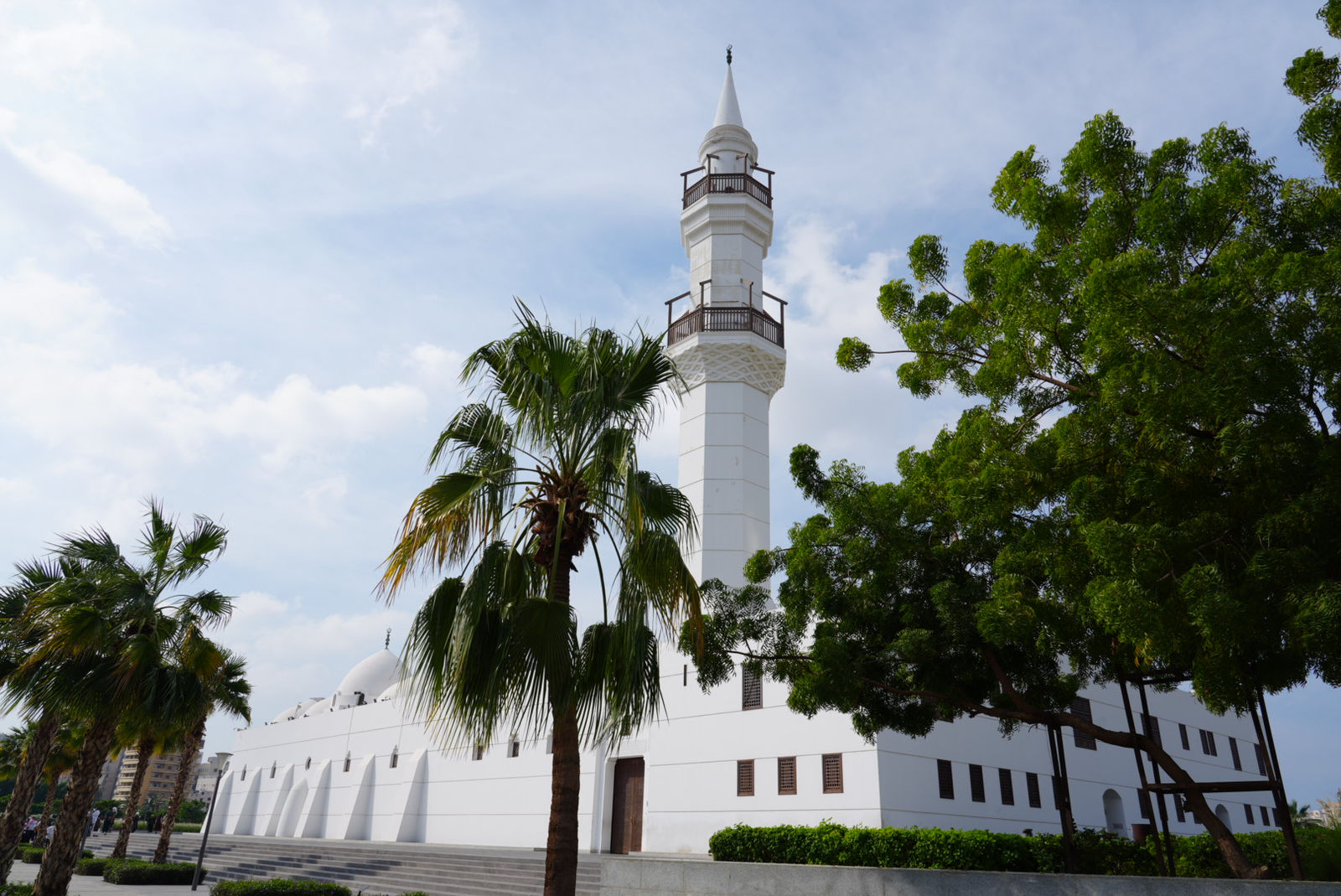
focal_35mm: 24
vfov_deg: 53.2
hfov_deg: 73.7
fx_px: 895
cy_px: 448
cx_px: 670
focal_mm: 24
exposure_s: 1/250
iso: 100
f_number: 10
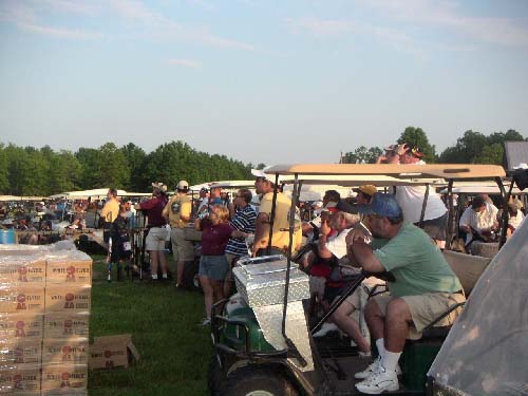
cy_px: 198
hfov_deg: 36.8
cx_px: 264
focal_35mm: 52
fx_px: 793
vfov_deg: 28.0
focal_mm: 8.1
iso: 160
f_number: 3
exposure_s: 1/1000
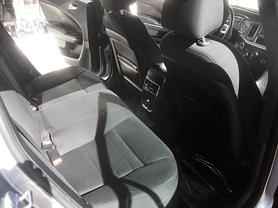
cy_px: 104
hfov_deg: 51.4
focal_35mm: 36
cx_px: 139
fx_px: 289
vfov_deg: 39.7
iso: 50
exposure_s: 1/80
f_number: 2.8
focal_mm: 6.3
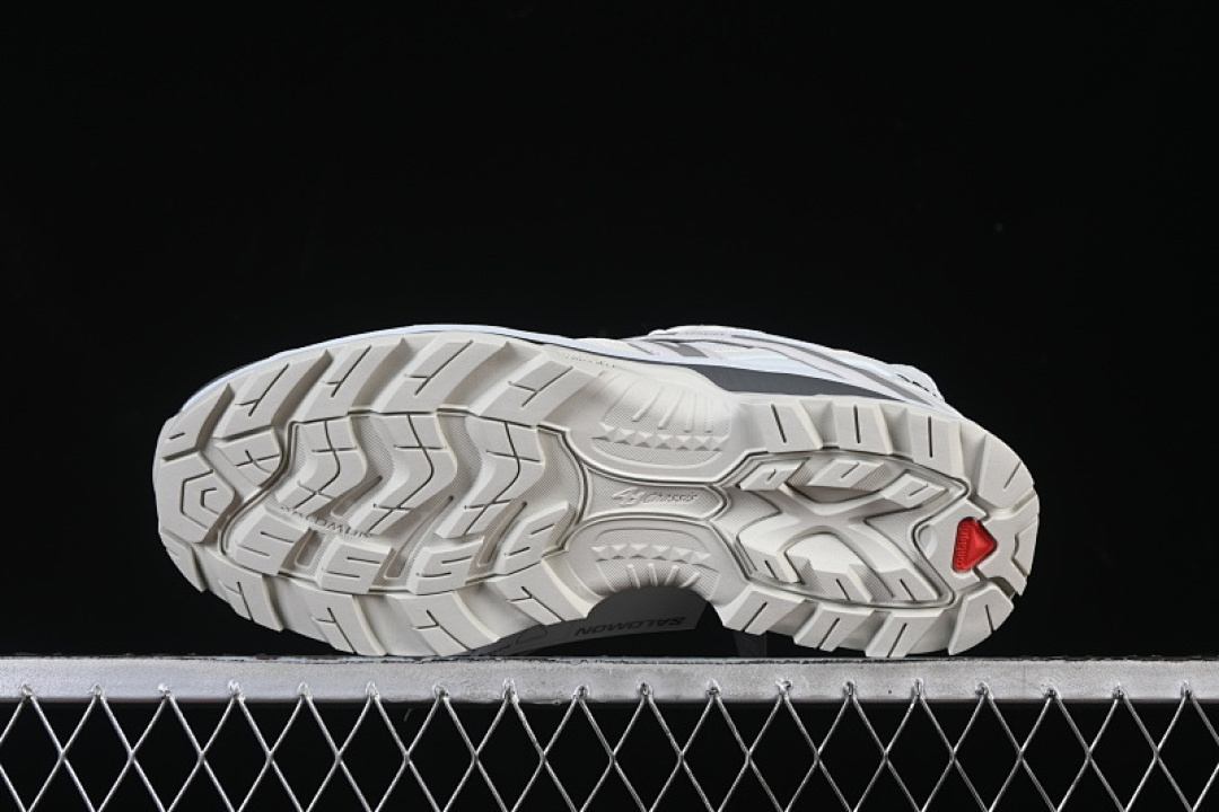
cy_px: 406
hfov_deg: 27.0
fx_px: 2539
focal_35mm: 75
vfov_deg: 18.2
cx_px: 610
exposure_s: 1/80
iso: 160
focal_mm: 50
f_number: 8
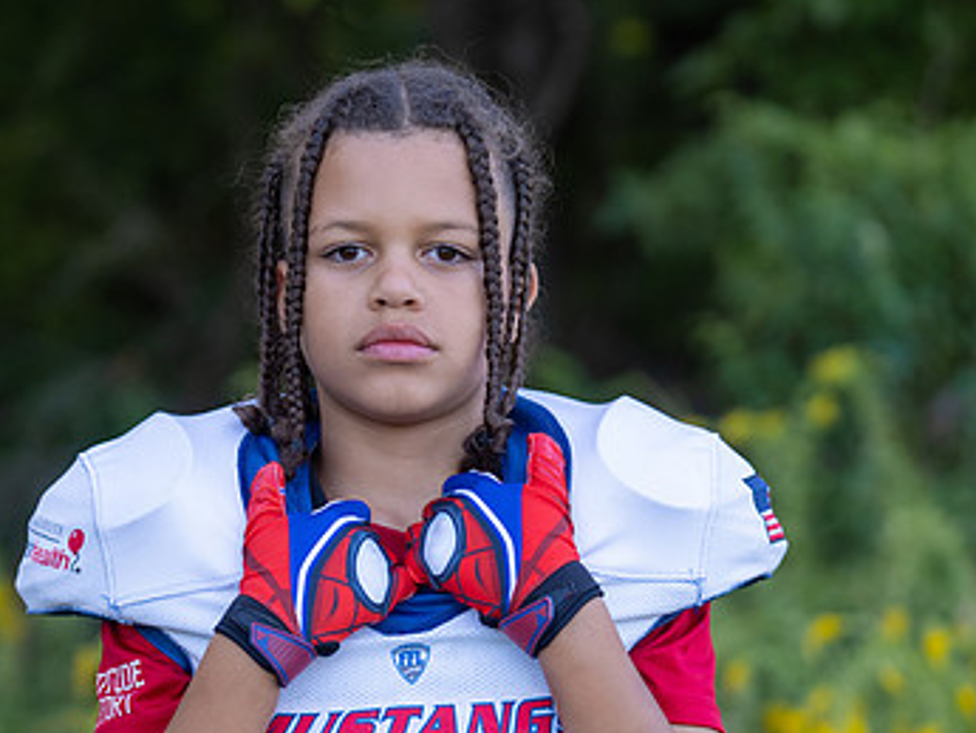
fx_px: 4259
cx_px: 415
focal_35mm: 151
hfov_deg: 13.1
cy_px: 494
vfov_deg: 9.8
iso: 250
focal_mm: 80
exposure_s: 1/320
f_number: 2.8
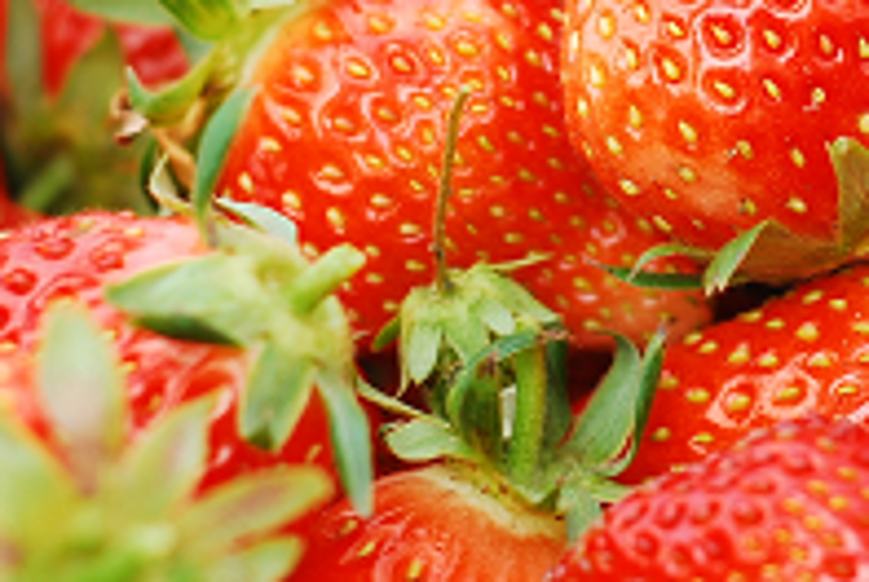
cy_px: 62
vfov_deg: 6.0
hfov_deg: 9.0
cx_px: 834
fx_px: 5512
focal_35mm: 228
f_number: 2.8
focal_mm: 50
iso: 100
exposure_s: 1/250
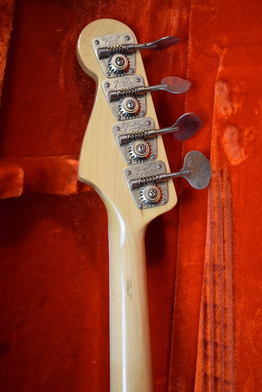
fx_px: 589
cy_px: 196
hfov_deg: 25.1
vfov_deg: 36.9
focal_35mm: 54
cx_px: 131
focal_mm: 36
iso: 1250
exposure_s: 1/60
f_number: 4.8
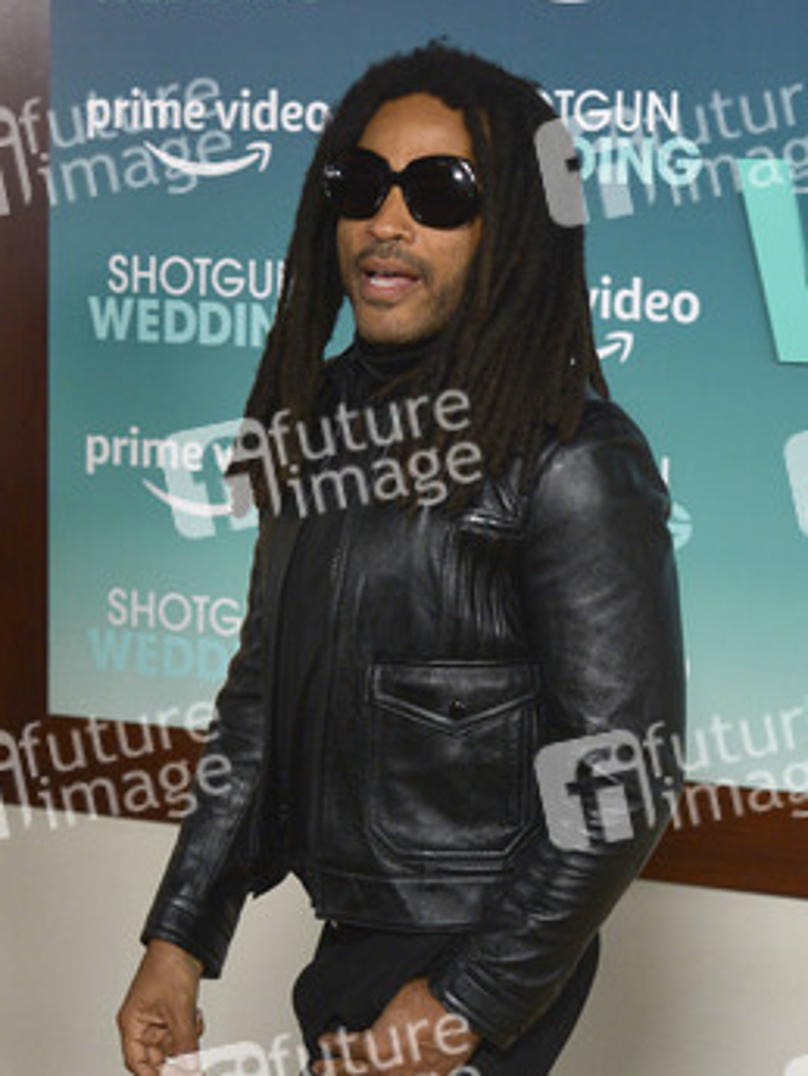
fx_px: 2426
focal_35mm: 78
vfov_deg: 25.0
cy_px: 621
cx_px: 413
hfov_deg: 18.9
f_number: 6.3
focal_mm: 70
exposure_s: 1/320
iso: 2000
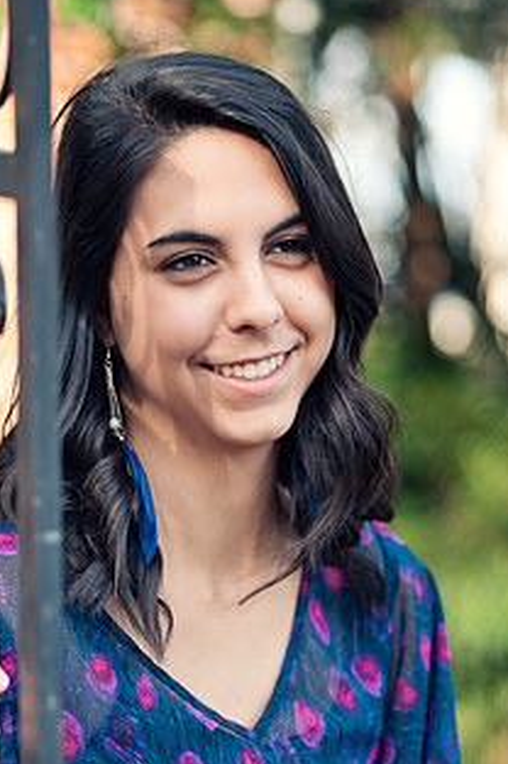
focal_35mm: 151
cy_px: 478
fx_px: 3203
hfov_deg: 9.1
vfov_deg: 13.6
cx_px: 206
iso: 320
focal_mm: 105
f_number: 2.8
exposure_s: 1/800
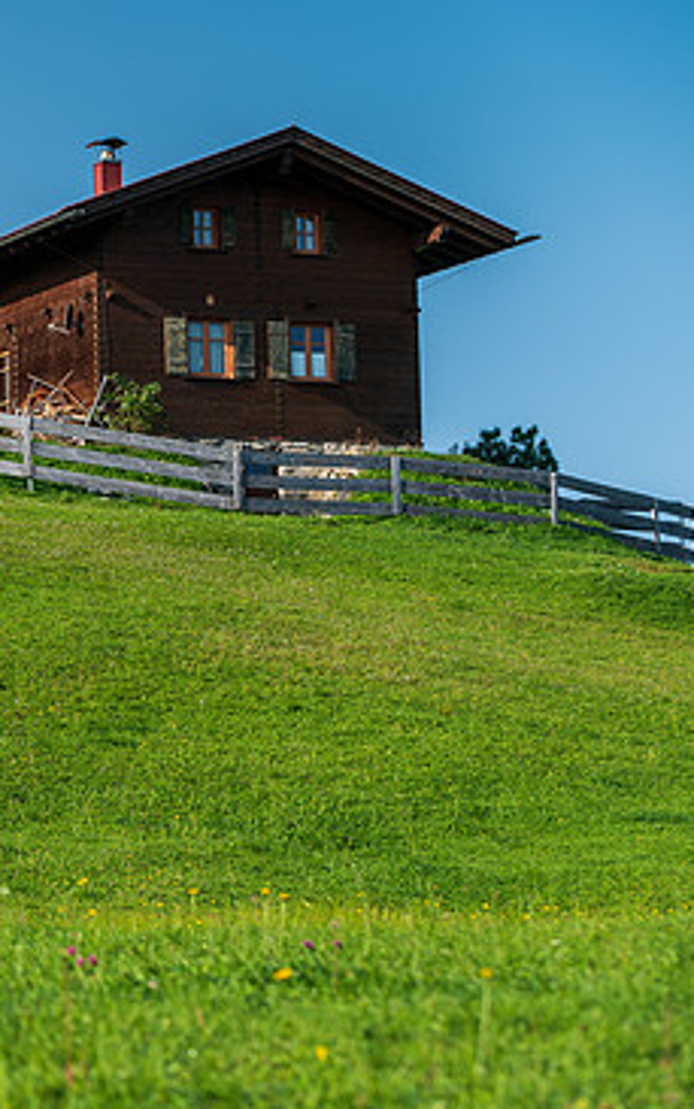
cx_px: -91
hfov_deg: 8.2
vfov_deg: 13.2
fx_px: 4778
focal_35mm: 158
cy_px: 573
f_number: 5
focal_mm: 98
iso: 200
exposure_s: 1/400
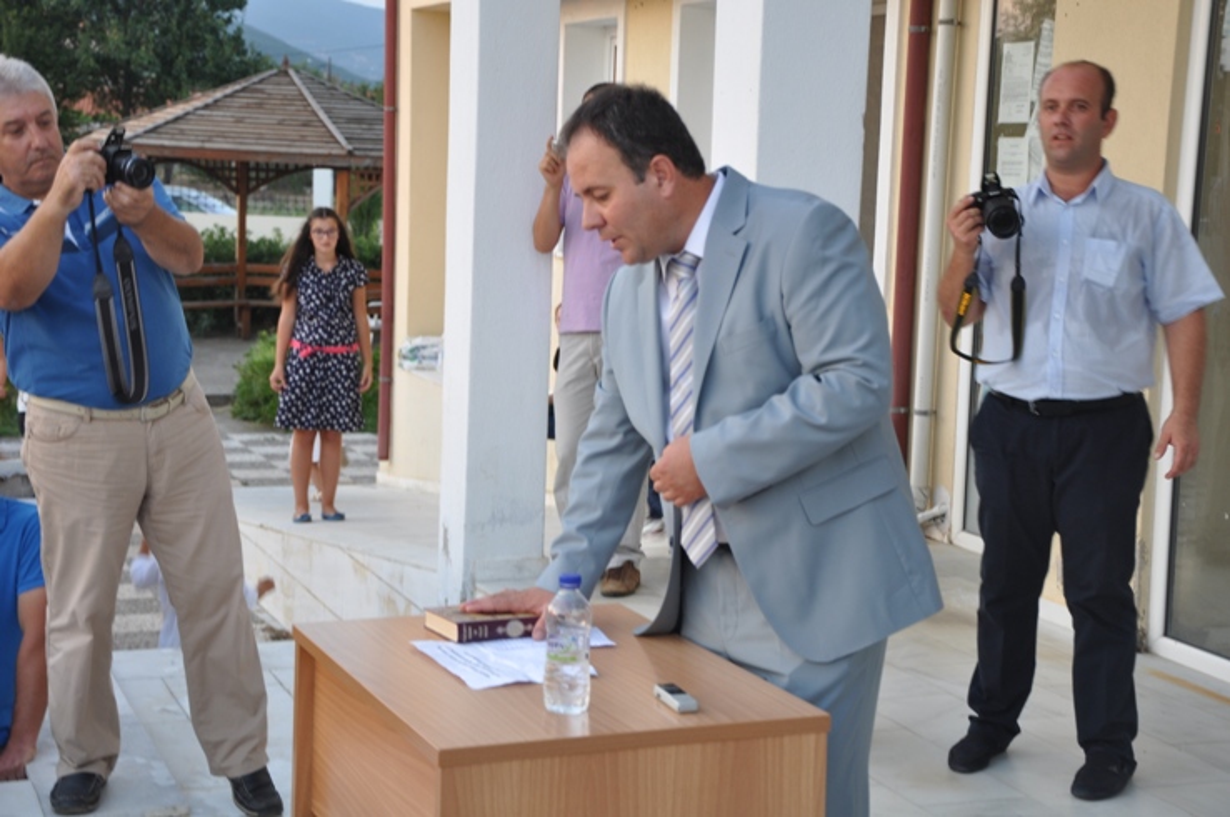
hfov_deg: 31.9
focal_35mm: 63
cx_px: 615
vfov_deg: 21.5
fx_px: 2150
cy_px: 408
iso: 200
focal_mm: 42
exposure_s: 1/40
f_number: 6.3
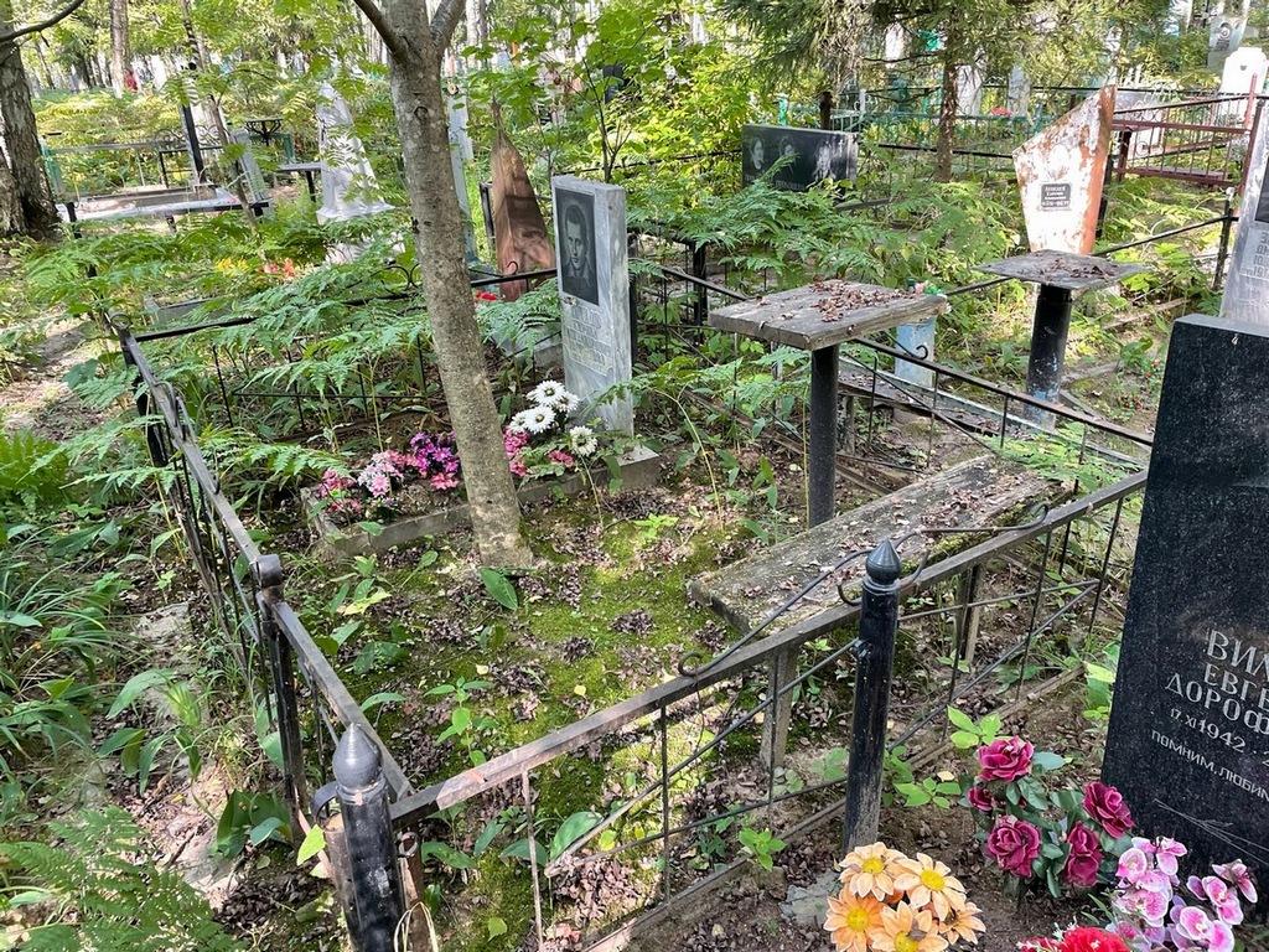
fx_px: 953
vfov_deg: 53.1
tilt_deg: -23.0
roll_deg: +4.2
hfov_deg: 67.3
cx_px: 634
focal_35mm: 26
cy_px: 476
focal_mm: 4.2
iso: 125
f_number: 1.6
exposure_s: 1/113
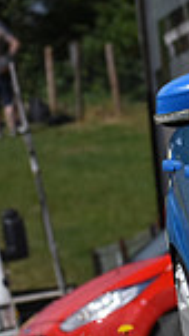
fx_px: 7150
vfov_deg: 2.7
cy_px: 279
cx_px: 605
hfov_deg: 1.5
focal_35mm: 803
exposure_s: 1/1000
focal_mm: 200
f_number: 8
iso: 500
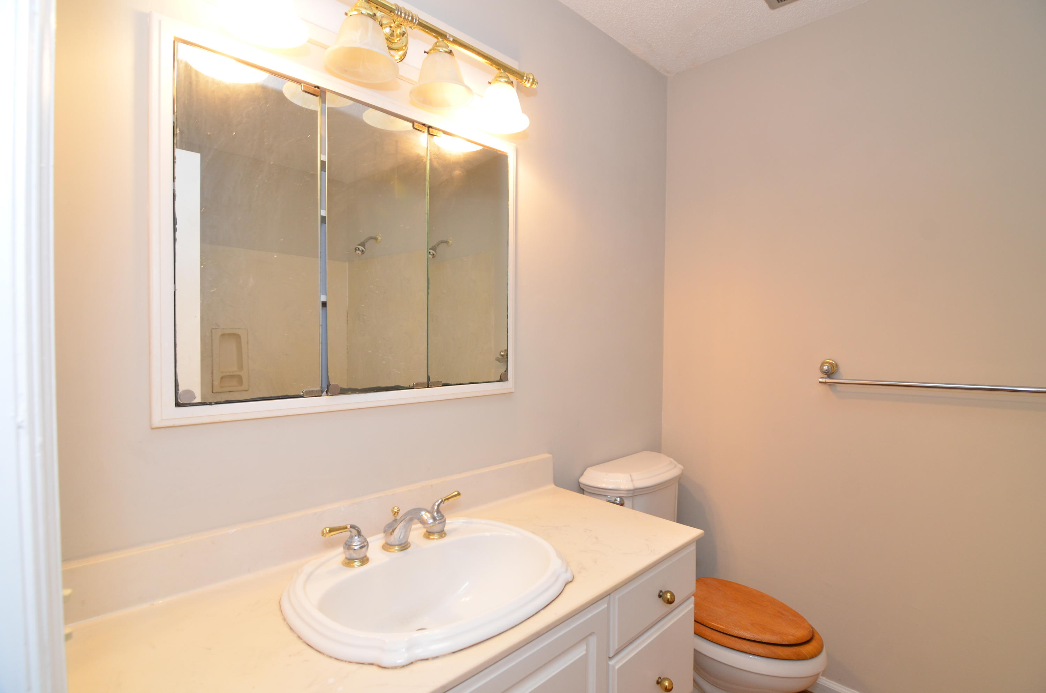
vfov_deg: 71.8
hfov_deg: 95.1
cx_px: 523
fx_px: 478
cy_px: 346
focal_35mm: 16
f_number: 5
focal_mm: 11
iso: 400
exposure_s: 1/30
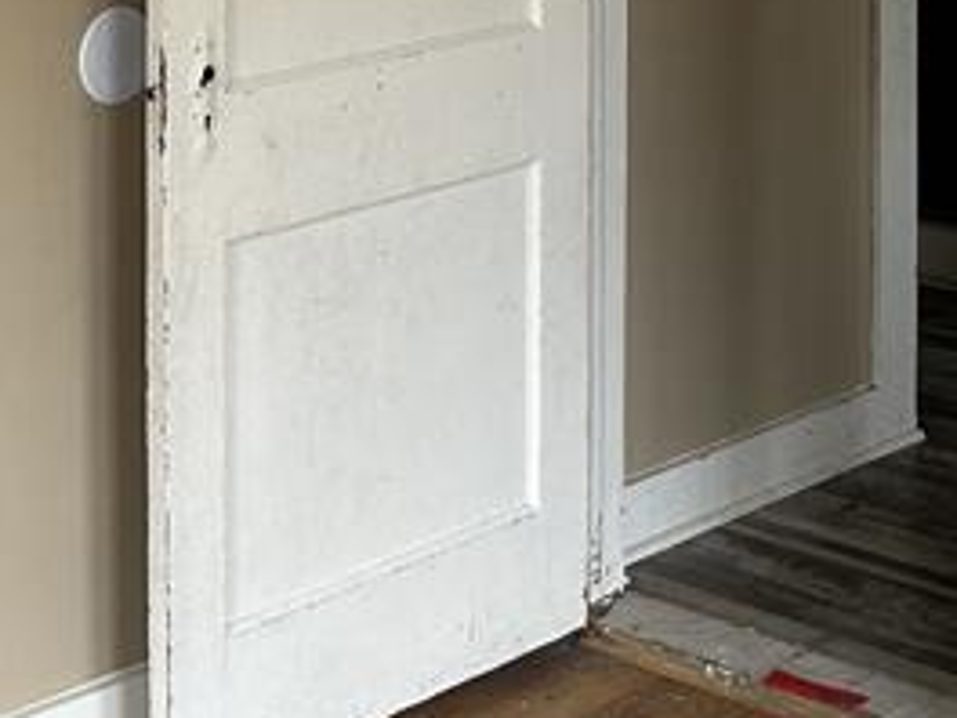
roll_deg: -0.2
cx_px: 580
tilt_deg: -4.0
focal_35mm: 101
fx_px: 2792
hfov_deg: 19.4
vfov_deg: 13.9
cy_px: -315
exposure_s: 1/121
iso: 64
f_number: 1.5
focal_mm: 5.7
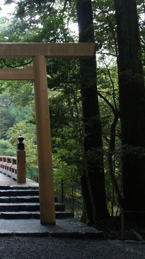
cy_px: 131
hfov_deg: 22.7
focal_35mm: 48
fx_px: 328
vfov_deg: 42.9
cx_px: -35
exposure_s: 1/125
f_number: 3.5
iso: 1600
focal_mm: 20
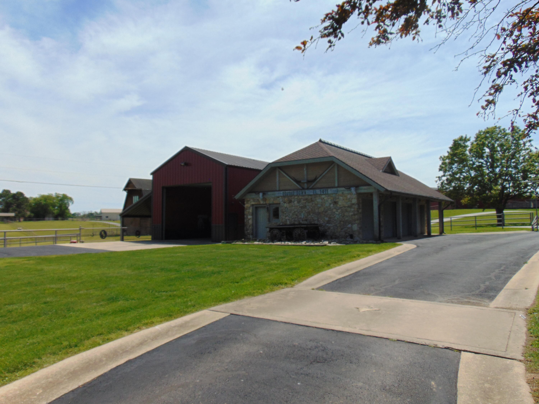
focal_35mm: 25
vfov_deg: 54.9
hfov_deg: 69.4
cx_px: 270
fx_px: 389
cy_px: 202
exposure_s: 1/320
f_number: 7.7
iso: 80
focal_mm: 4.5
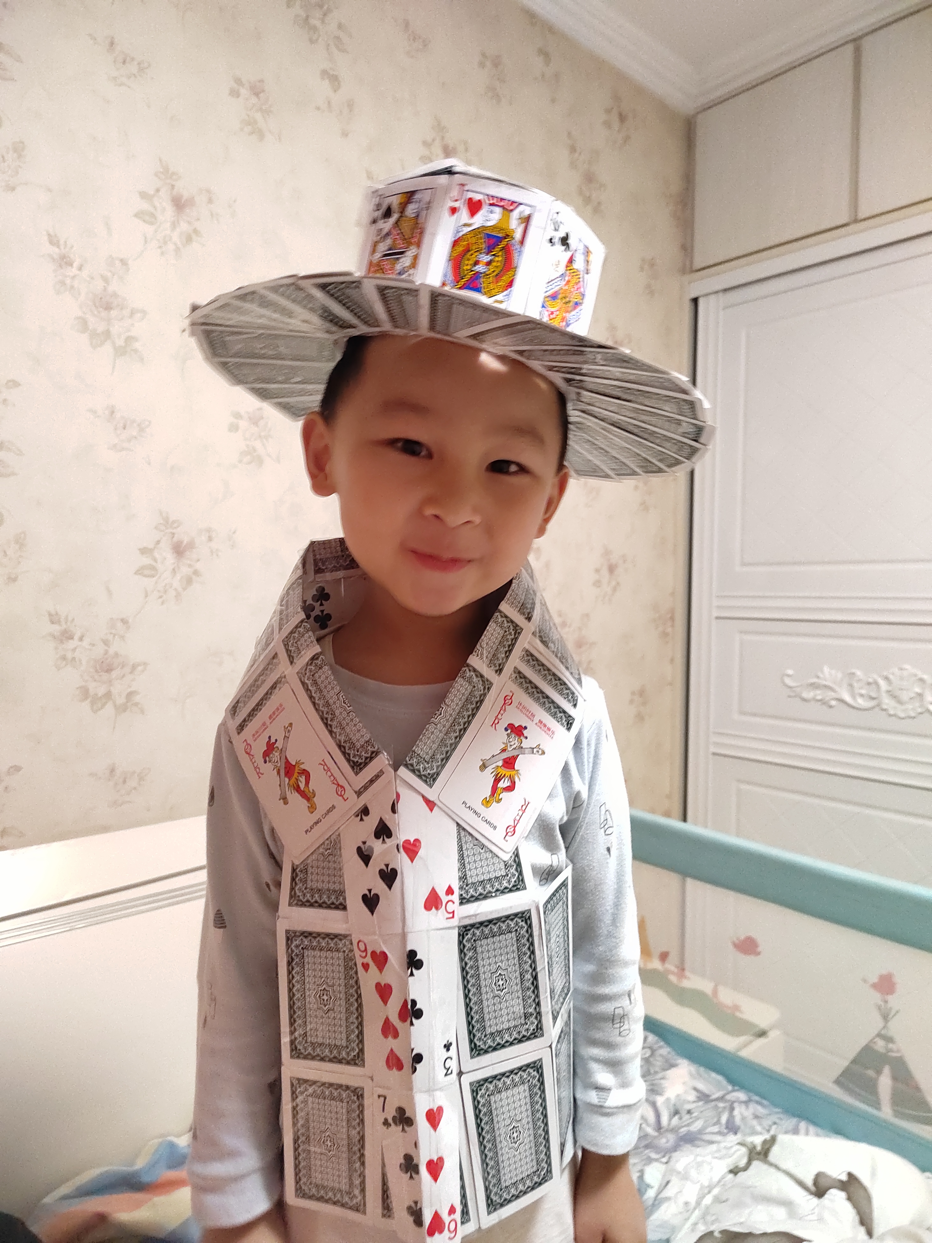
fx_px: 826
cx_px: 466
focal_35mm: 23
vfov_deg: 73.9
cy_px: 622
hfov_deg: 58.9
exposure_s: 1/15
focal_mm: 5.52
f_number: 1.9
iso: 4800
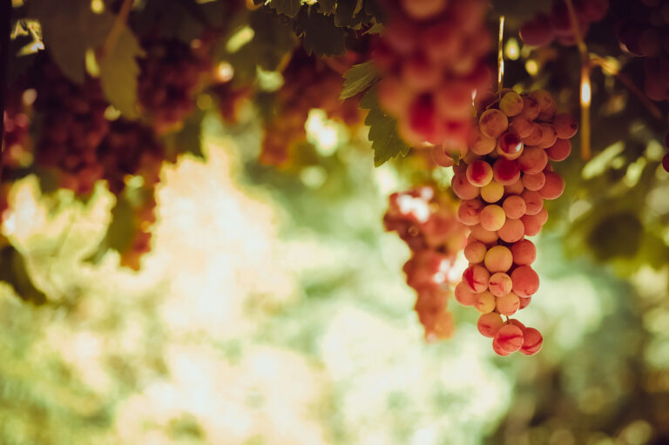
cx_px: 334
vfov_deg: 9.1
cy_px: 222
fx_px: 2786
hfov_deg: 13.7
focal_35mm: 150
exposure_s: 1/160
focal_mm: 100
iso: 200
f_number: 4.2
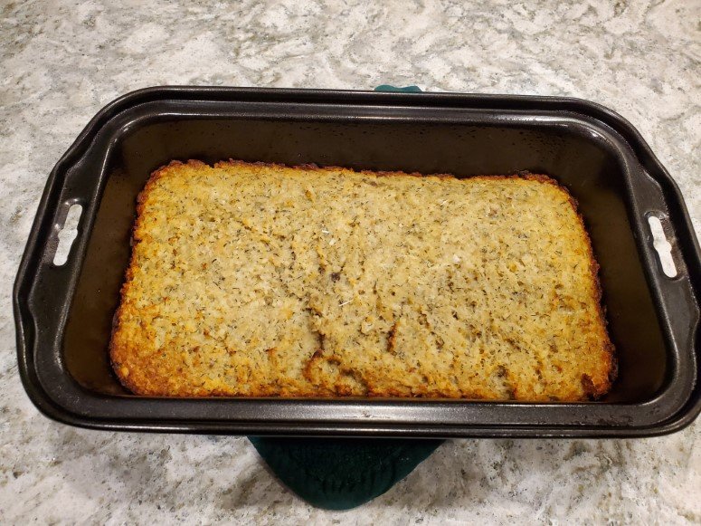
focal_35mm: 26
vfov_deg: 53.1
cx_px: 350
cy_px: 263
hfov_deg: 67.3
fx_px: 526
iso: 320
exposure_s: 1/39
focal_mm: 4.3
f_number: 2.4
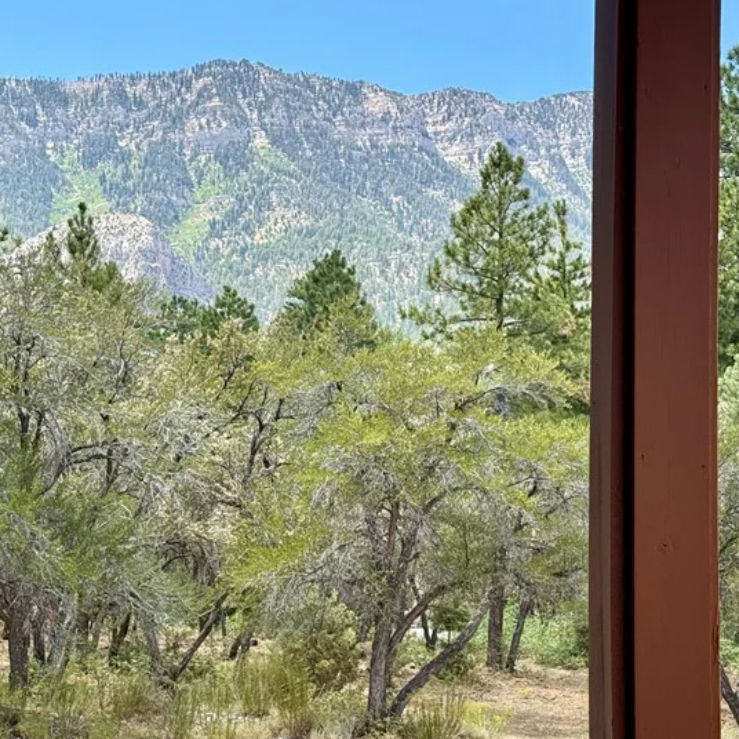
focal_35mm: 81
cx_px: 290
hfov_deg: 21.4
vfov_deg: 21.3
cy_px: 478
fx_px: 1956
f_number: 1.78
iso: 64
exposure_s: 1/865
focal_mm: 6.76
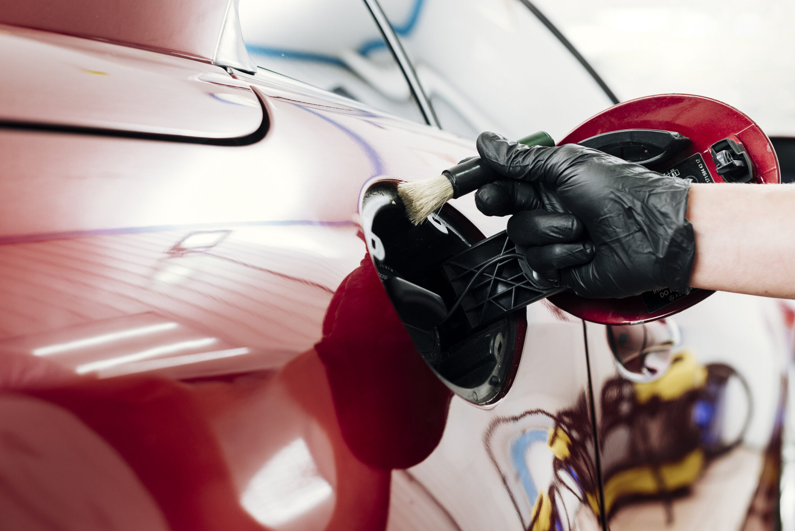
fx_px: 1105
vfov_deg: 27.0
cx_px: 398
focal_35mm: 50
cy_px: 266
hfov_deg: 39.6
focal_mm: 50
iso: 400
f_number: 5
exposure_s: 1/160
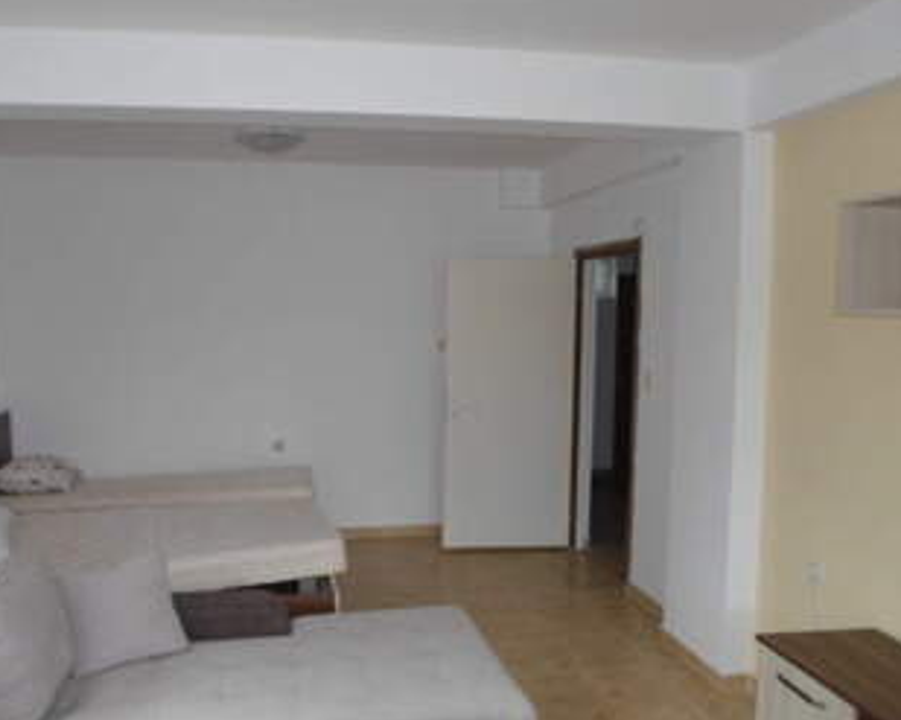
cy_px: 395
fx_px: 800
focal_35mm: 30
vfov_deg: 48.4
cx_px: 399
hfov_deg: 58.6
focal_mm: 4.5
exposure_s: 1/30
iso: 120
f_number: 2.5
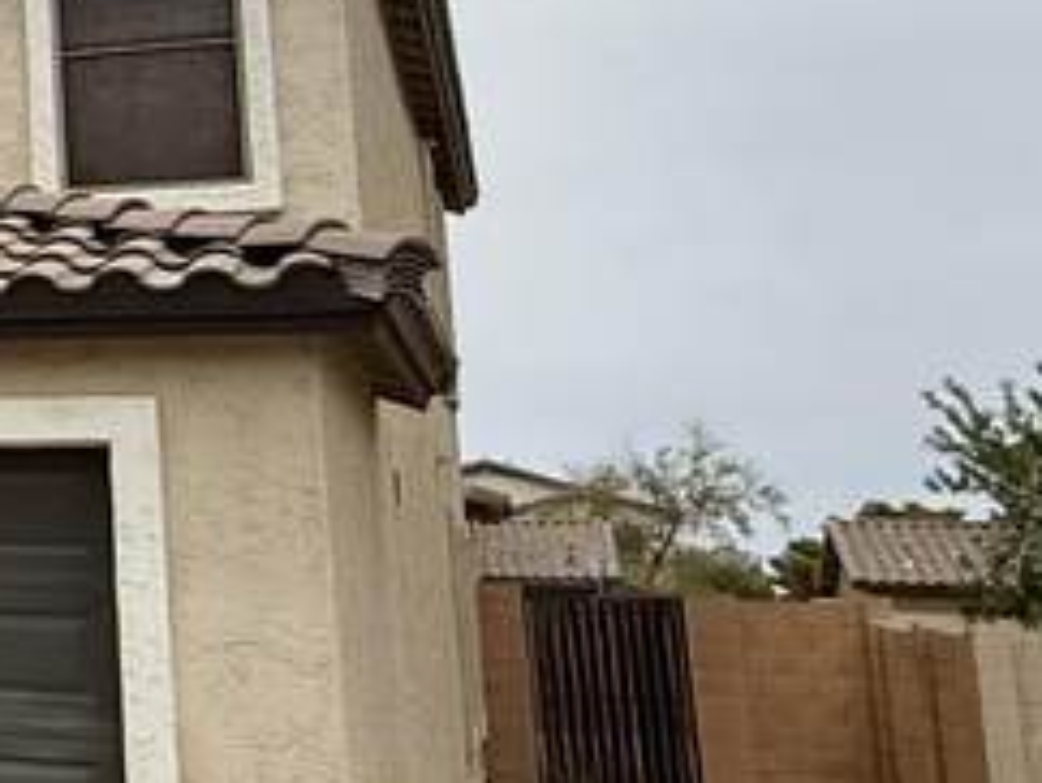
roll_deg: -2.3
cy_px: 108
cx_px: -809
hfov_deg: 19.8
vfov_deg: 19.6
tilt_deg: +12.9
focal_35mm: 74
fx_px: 2230
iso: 50
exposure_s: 1/3891
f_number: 2.2
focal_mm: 2.22
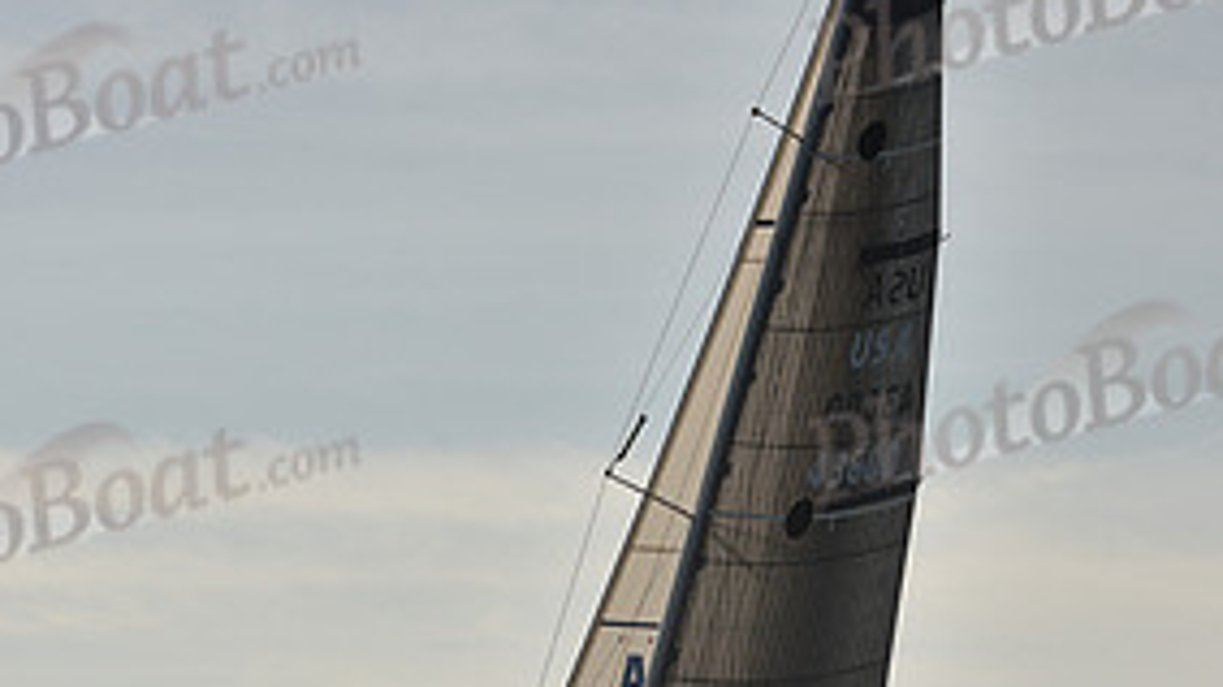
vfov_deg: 6.9
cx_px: 586
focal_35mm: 176
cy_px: 678
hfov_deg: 12.2
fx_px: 5706
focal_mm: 82
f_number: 7.1
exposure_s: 1/1000
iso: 250
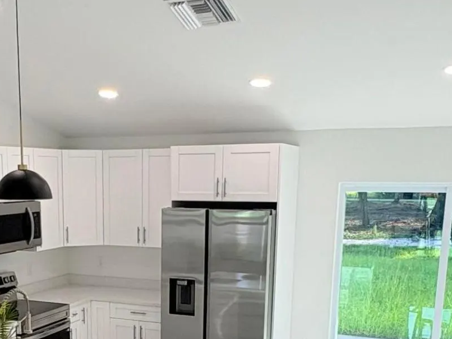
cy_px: 318
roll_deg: +0.7
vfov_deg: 27.8
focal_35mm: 50
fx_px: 653
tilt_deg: -11.6
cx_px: 127
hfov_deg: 37.5
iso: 64
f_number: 2.2
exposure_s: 1/146
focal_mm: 2.22
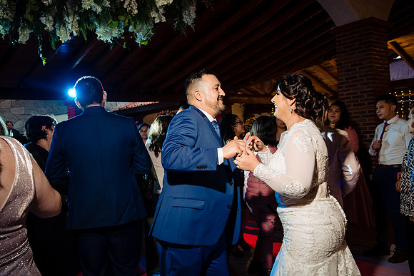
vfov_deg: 37.9
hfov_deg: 54.4
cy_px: 138
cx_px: 207
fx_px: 403
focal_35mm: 35
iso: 2000
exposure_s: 1/80
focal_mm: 35
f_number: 6.3
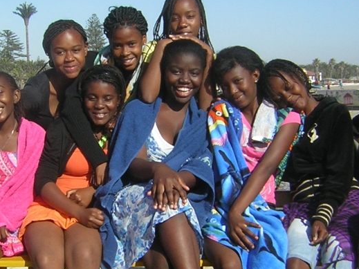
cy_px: 145
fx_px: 736
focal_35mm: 71
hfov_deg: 27.4
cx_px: 176
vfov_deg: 20.7
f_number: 5.2
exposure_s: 1/408
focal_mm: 4.7
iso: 50
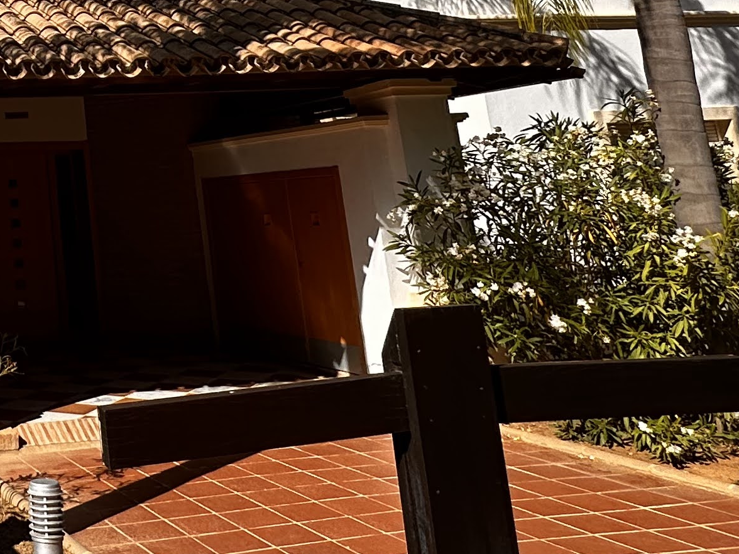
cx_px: -133
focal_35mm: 48
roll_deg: +2.6
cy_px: -16
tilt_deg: +11.9
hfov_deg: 33.0
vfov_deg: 28.2
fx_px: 1025
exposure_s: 1/2451
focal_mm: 2.22
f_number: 2.2
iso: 50
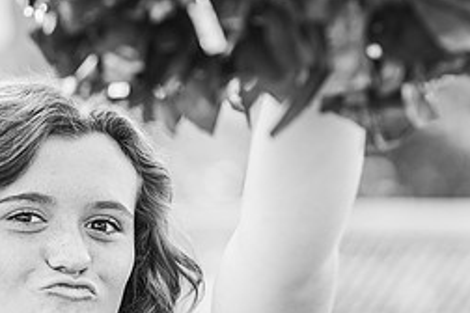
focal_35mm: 196
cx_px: 104
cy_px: 277
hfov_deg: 10.5
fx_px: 2559
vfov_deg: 7.0
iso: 200
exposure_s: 1/500
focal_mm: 85
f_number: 2.8
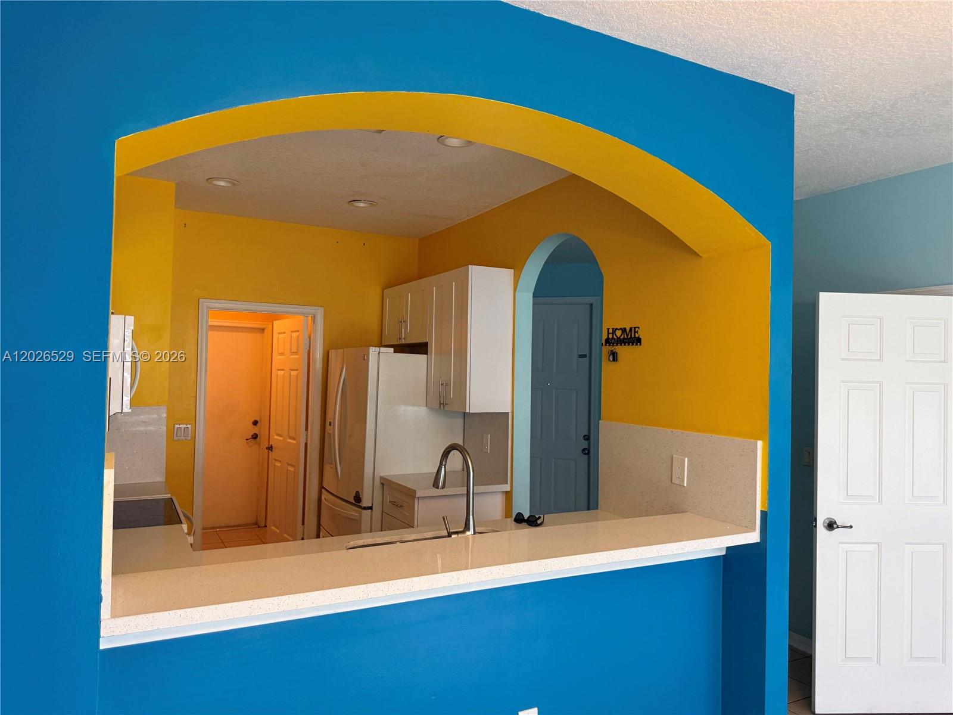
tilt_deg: +0.1
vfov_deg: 56.8
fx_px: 661
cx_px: 476
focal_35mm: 24
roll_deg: -1.9
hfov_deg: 71.6
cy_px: 358
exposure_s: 1/60
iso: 250
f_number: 1.78
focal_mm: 6.76
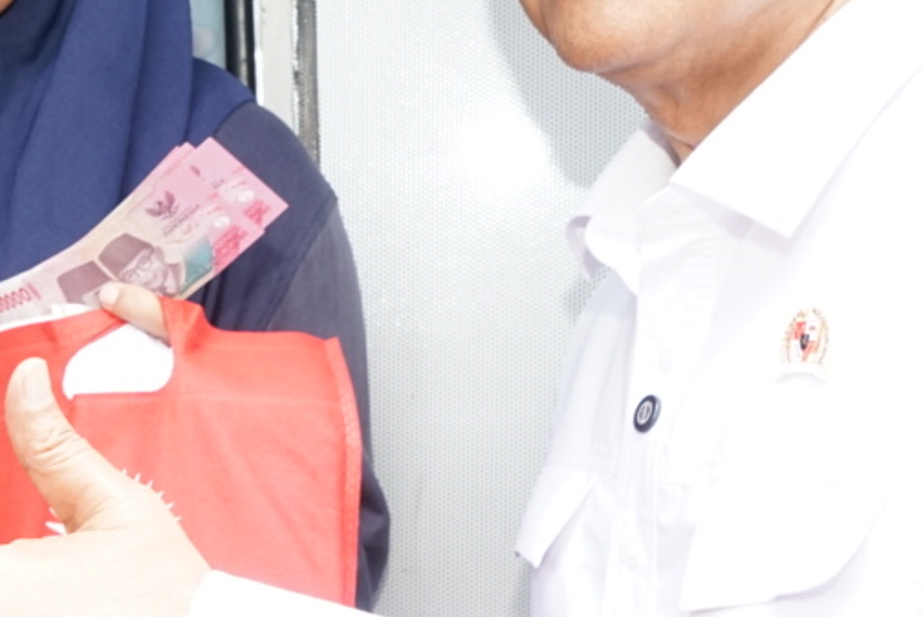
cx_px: 4
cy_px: 399
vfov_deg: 17.7
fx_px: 1976
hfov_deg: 25.1
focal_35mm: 77
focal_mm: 24
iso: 1000
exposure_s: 1/160
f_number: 8
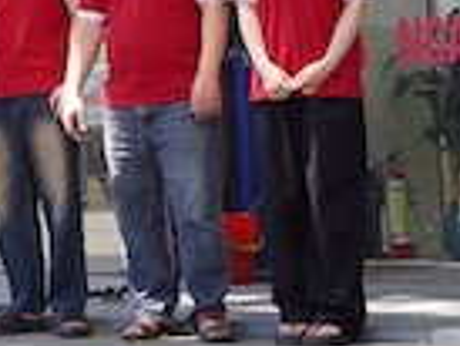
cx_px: -141
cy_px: -198
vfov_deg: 9.2
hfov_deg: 12.2
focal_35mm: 157
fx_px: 2094
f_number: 2.8
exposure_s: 1/800
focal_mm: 24.9
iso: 400
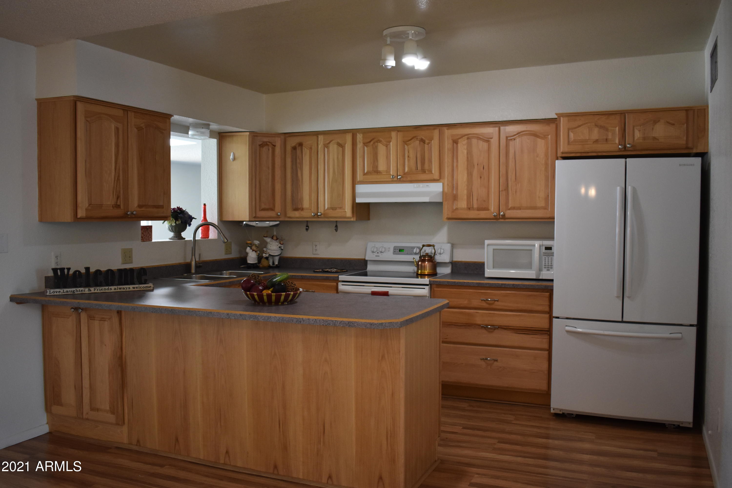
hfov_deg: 57.2
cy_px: 244
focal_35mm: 33
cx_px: 366
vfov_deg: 40.0
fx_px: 671
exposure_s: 1/125
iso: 900
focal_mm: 22
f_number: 3.8
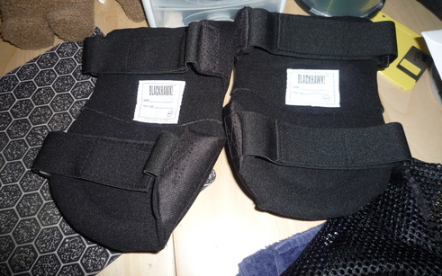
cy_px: 109
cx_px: 220
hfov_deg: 68.4
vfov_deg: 45.8
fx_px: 325
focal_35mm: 27
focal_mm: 4.4
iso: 100
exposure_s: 1/30
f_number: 2.8
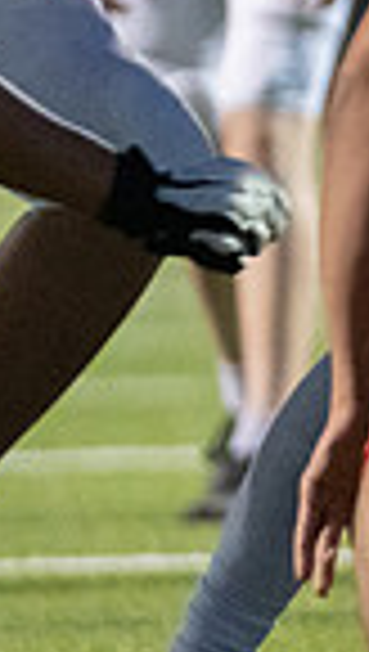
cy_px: 127
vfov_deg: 2.2
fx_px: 16787
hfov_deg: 1.3
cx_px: 1378
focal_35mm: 969
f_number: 2.8
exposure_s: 1/1000
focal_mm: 173
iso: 8000
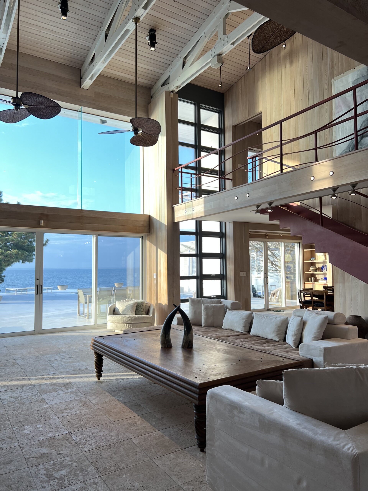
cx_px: 184
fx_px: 369
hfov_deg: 53.1
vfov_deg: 67.3
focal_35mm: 26
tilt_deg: +2.8
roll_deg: +1.1
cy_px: 246
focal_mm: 5.7
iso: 50
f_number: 1.5
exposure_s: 1/170
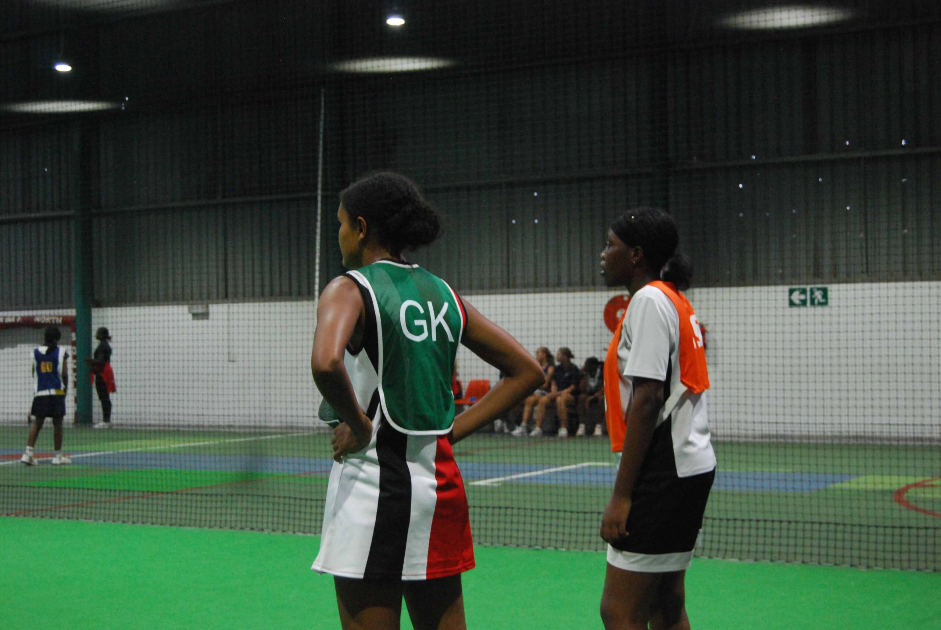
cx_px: 470
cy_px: 315
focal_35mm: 57
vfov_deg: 23.8
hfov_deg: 35.0
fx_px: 1492
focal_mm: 38
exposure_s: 1/60
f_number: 5
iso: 1600
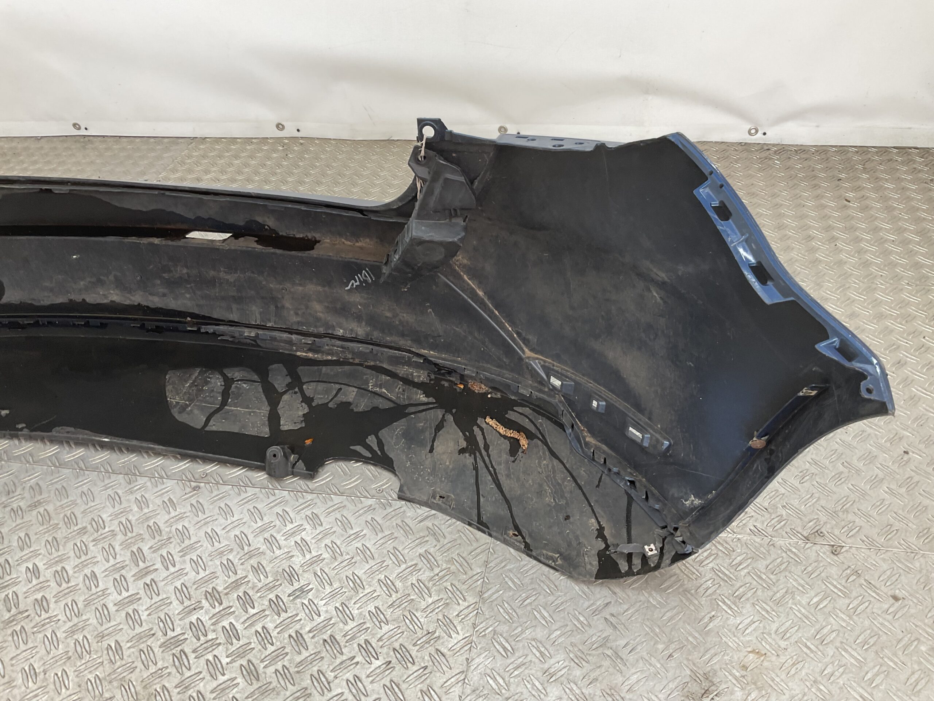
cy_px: 350
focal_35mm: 29
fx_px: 782
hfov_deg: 61.7
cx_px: 467
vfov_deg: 48.2
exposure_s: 1/100
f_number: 1.8
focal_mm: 3
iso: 32
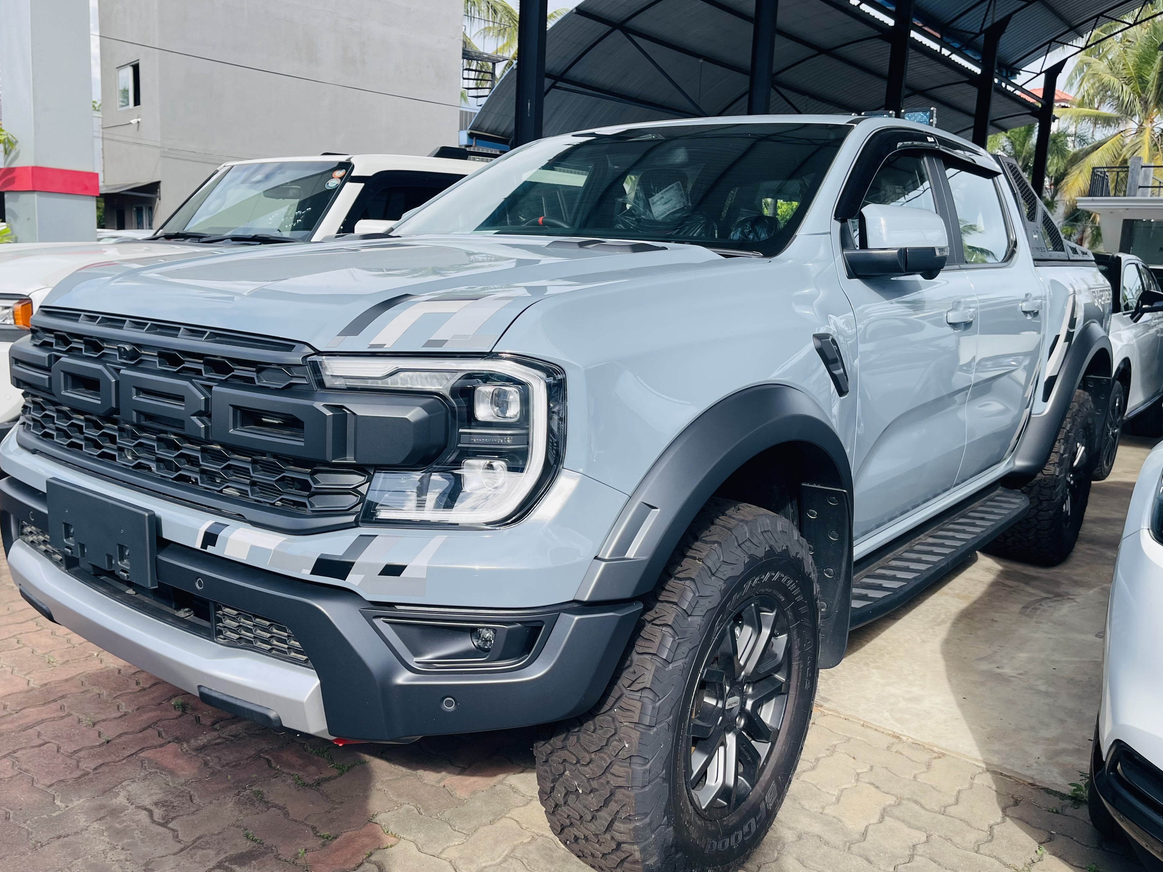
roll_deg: -2.4
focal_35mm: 28
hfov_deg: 63.3
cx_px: 516
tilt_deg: -10.0
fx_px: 941
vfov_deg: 49.7
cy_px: 414
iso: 32
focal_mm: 5.1
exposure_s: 1/1534
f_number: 1.6
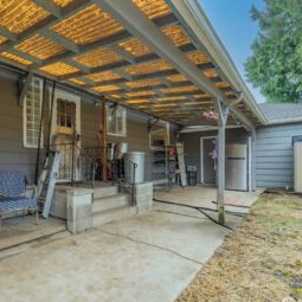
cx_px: 113
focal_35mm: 20
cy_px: 156
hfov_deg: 73.5
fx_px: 197
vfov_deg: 74.8
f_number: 9
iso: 500
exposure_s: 1/80
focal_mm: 10
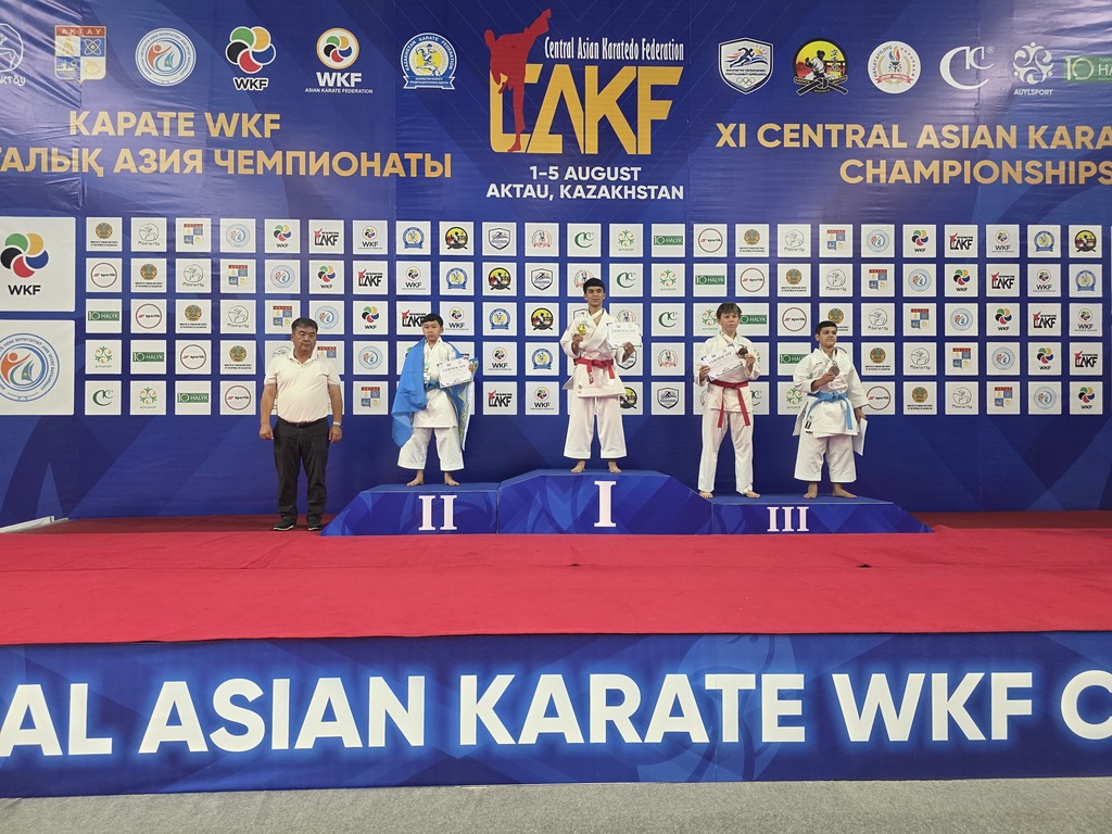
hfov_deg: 73.9
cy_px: 417
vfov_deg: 58.9
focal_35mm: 23
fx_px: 739
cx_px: 556
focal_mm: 6.3
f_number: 1.7
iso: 200
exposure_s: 1/120
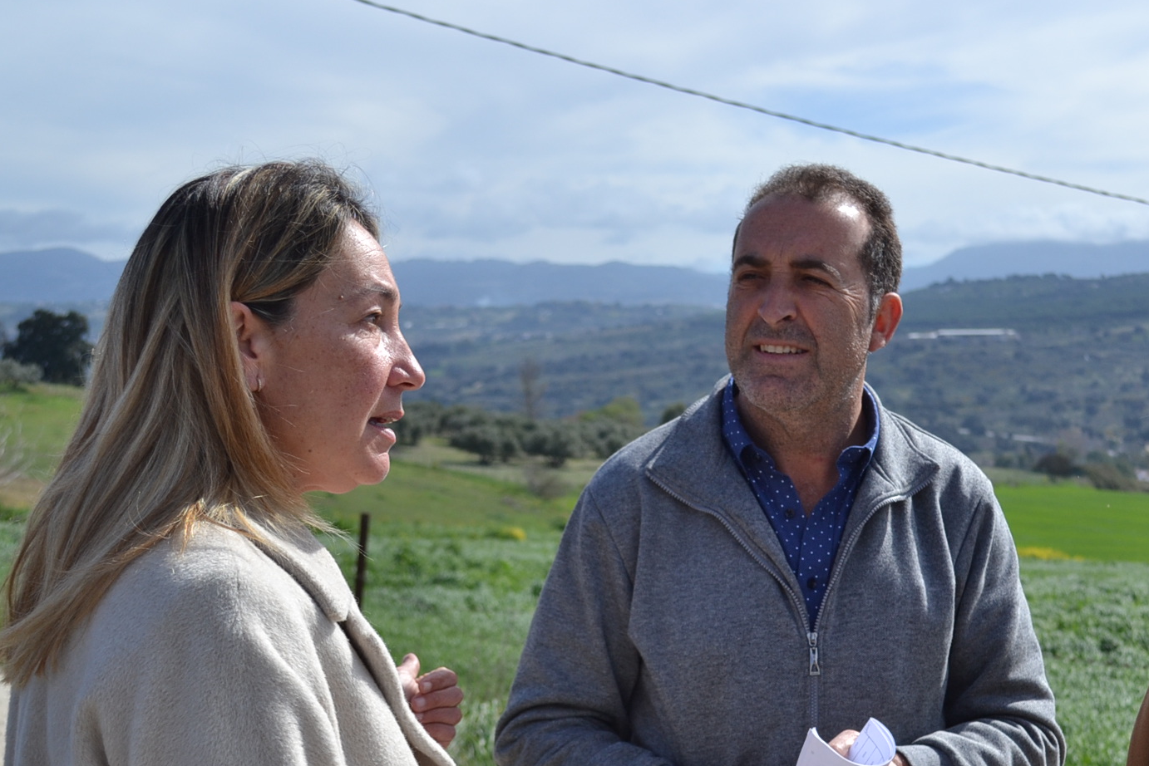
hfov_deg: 28.6
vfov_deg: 19.3
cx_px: 806
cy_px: 602
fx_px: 2234
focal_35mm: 70
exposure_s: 1/1600
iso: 200
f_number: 4.5
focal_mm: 28
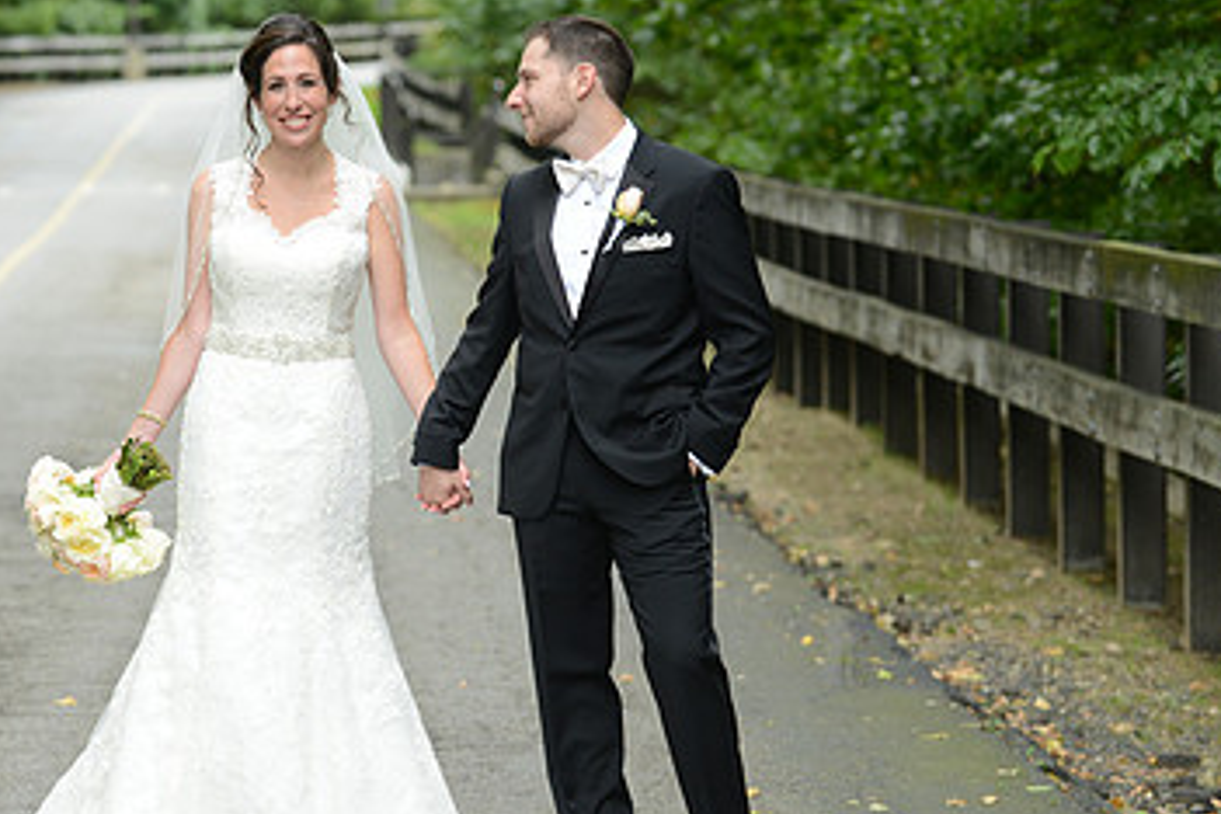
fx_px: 6172
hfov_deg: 11.3
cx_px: 390
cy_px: 332
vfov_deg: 7.5
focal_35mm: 182
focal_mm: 110
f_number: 4.5
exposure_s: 1/250
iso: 500
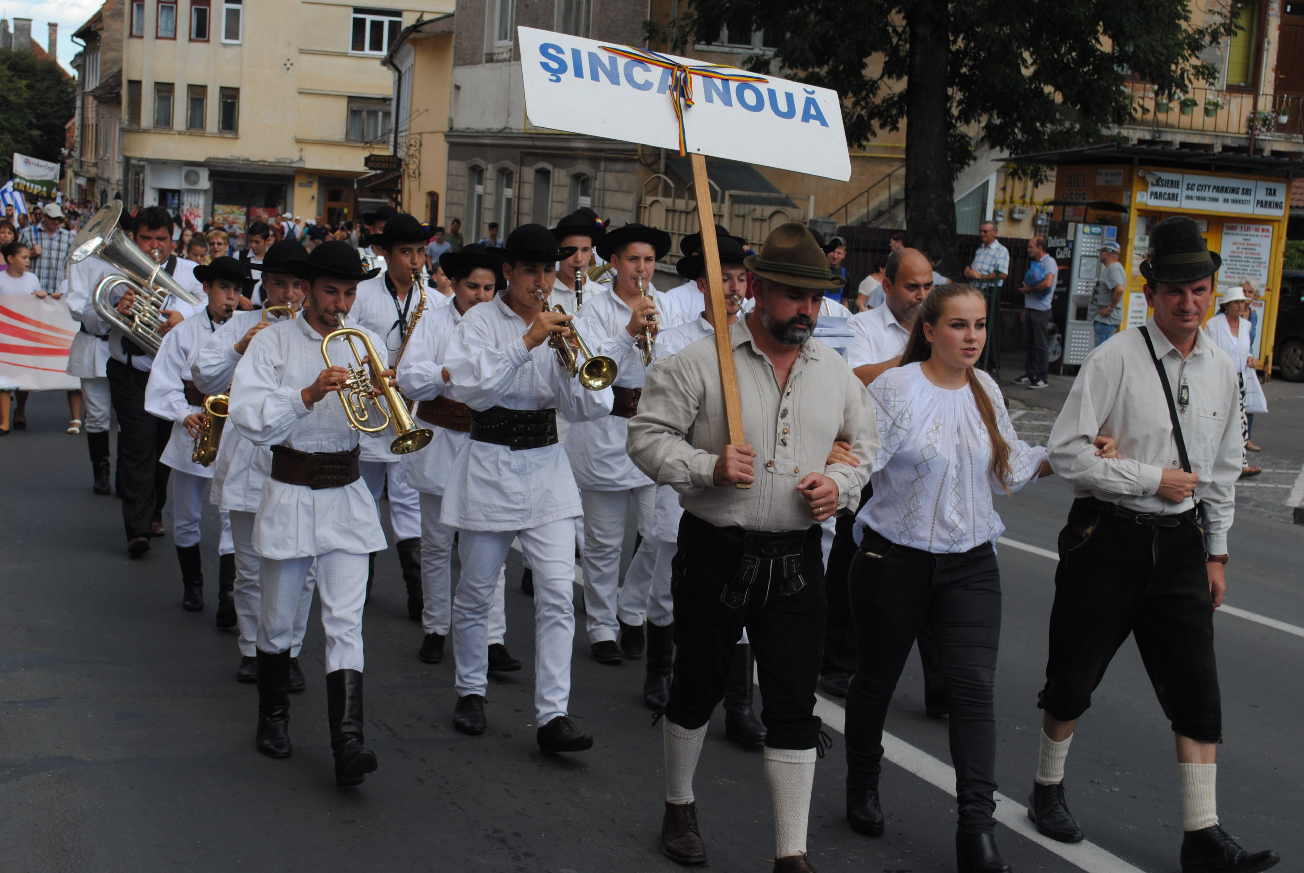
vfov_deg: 25.1
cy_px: 436
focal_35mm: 54
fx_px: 1958
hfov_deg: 36.8
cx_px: 652
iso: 100
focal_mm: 36
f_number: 7.1
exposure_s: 1/200
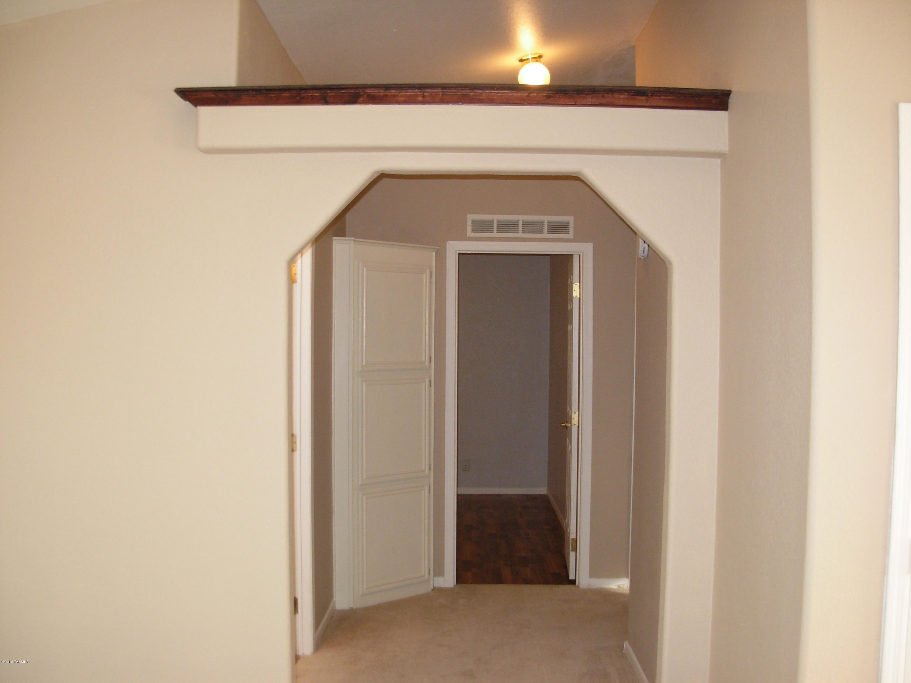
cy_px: 342
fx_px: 1000
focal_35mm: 38
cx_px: 456
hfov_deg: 49.0
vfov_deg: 37.7
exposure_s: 1/46.5
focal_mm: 6.3
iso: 163
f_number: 2.9
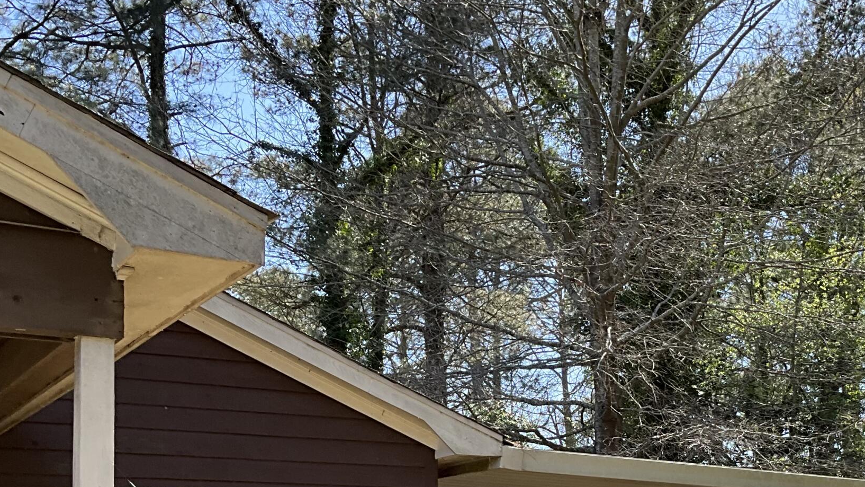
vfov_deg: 19.9
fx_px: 1330
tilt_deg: +3.7
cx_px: 623
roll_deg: +0.3
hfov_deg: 35.4
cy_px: 514
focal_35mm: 58
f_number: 1.8
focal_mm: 3
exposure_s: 1/446
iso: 25
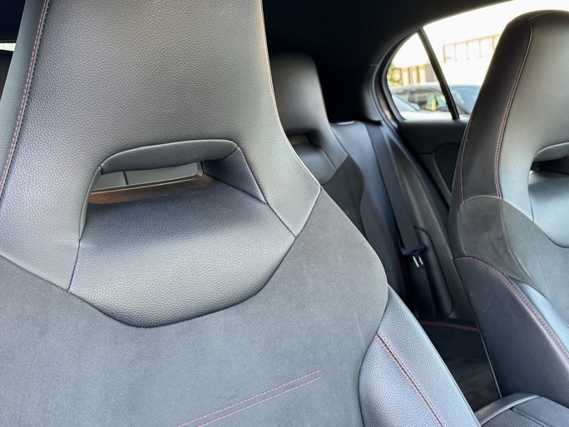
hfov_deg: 45.2
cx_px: 368
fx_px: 674
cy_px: 201
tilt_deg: -7.1
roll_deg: +5.9
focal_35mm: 41
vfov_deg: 35.1
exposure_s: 1/60
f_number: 1.78
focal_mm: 6.76
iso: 320
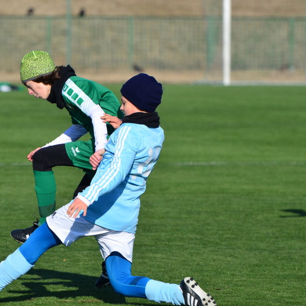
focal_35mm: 444
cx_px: 139
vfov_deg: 3.9
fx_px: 4441
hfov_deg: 3.9
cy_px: 153
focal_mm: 230
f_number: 6.3
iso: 500
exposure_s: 1/2500
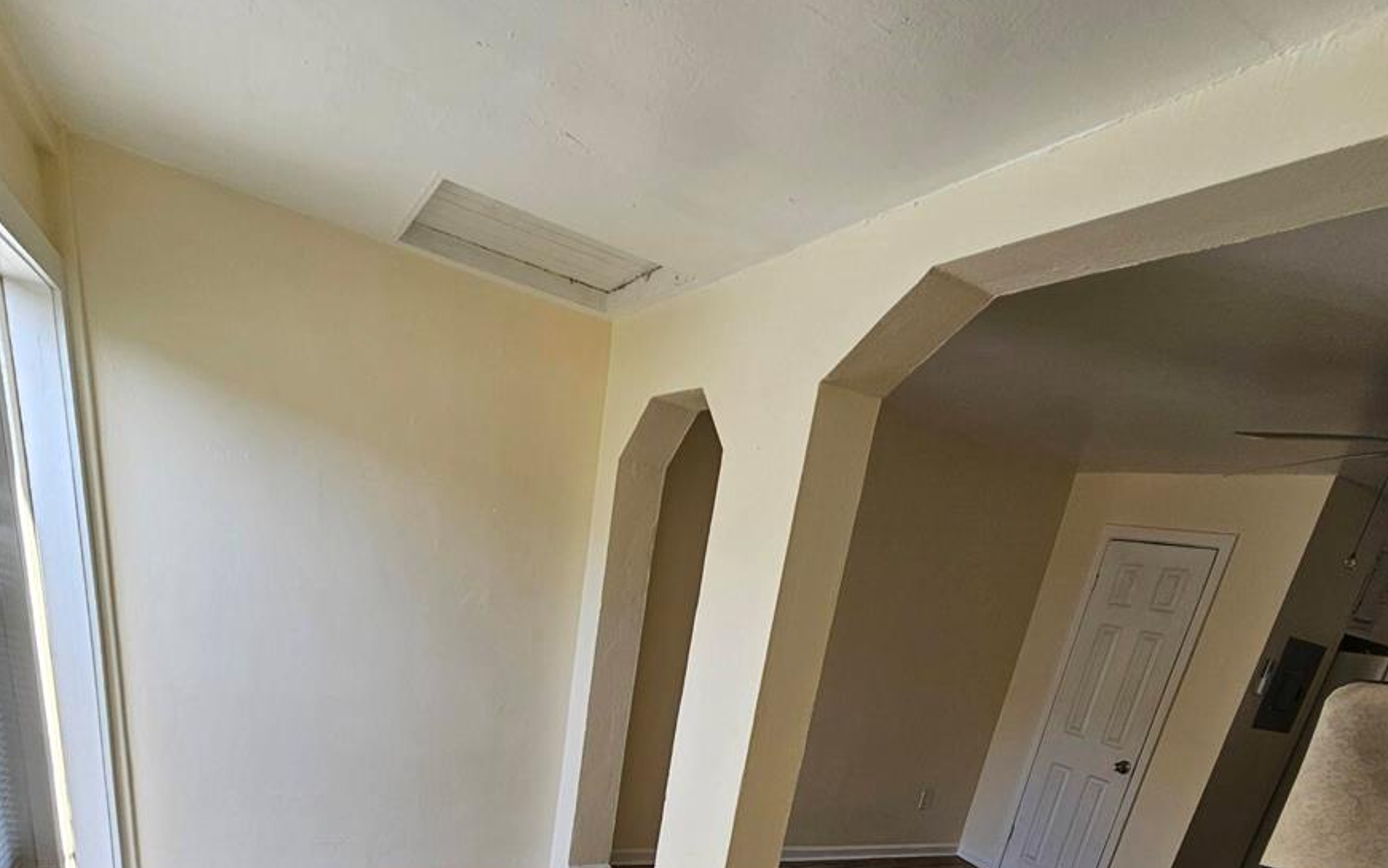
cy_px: 897
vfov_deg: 49.0
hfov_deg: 88.0
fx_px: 719
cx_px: 713
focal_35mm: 19
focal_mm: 2.2
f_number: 2.2
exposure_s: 1/155
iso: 50
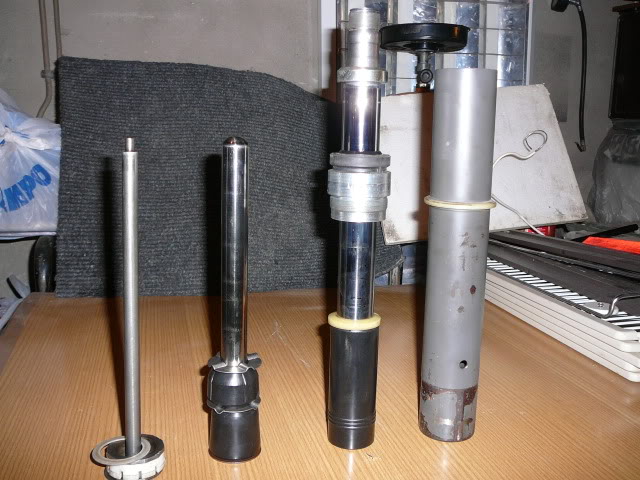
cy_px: 240
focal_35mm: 35
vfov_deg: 40.7
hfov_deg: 52.6
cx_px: 320
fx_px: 647
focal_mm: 5.2
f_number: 2.8
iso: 100
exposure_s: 1/30
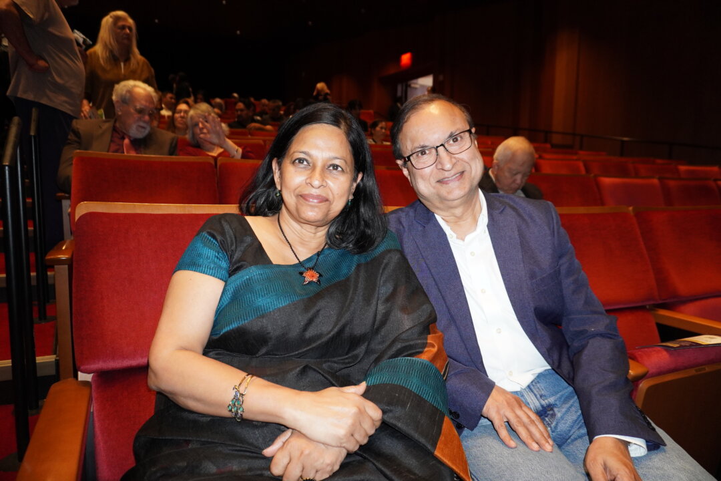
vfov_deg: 53.1
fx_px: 481
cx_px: 360
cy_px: 240
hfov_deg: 73.7
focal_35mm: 24
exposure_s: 1/60
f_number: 3.5
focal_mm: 16
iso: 1250
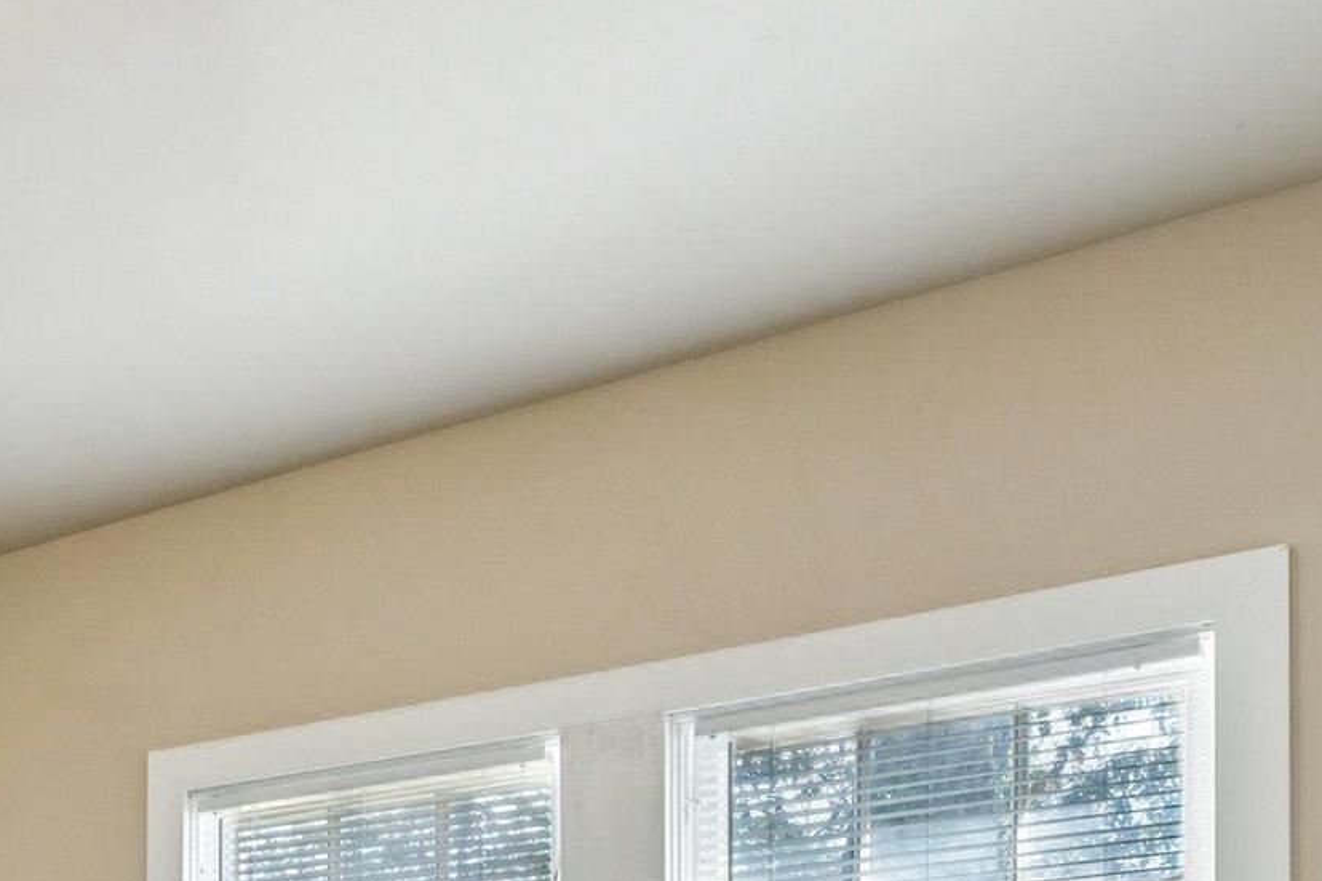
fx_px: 1909
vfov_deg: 22.9
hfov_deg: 33.9
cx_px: -82
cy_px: 1170
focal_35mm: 52
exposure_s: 1/8
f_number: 11
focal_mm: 14
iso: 400
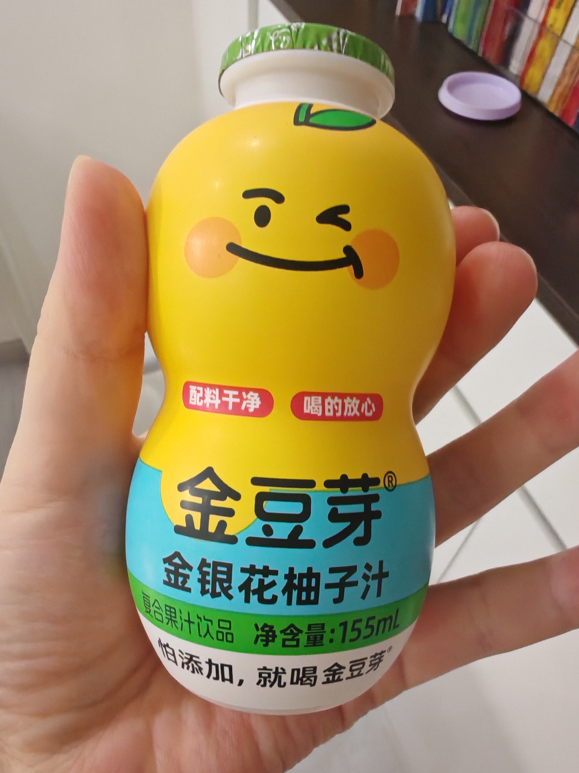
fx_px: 602
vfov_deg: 65.3
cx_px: 290
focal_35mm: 27
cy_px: 386
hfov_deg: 51.4
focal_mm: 1.96
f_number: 2.2
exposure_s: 1/50
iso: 800
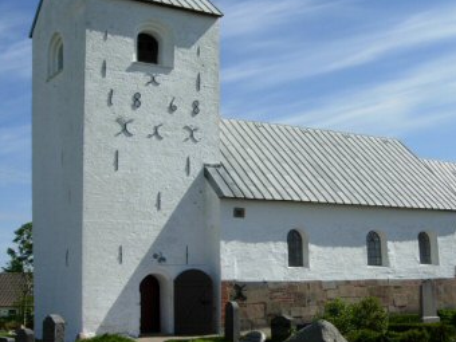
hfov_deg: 41.9
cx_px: 274
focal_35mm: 45
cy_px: 146
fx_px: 593
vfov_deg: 32.1
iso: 50
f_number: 6.8
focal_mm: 7.5
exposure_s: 1/406
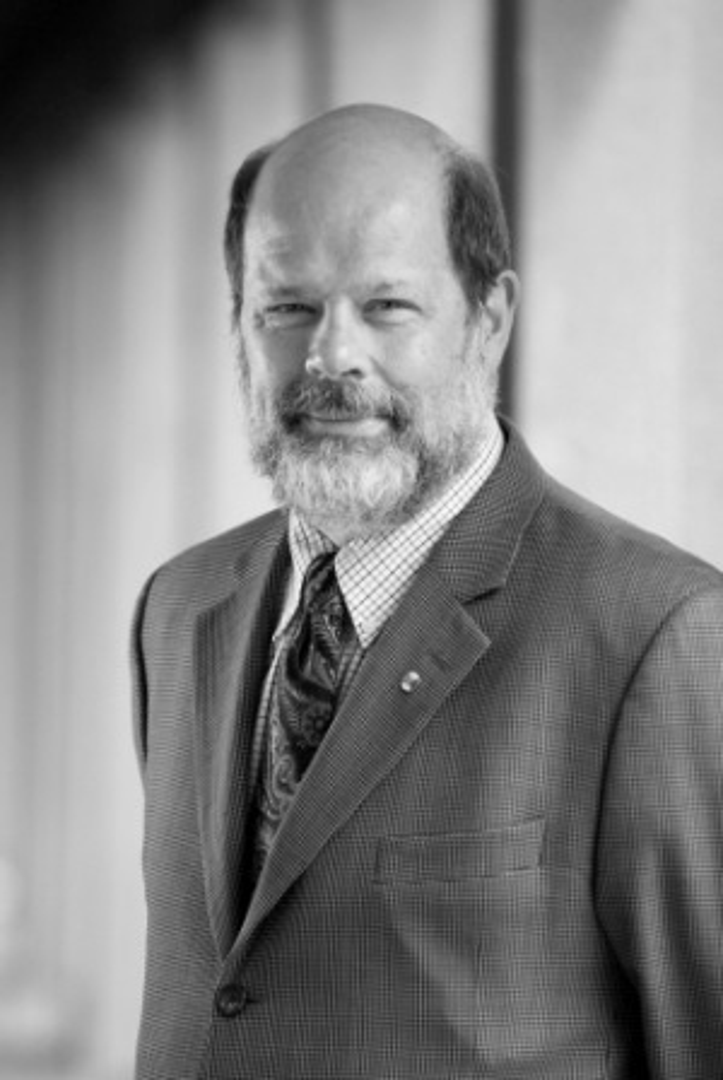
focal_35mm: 300
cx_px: 362
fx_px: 9009
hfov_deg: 4.6
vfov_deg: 6.9
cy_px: 540
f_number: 3.5
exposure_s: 1/160
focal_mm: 200
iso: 400
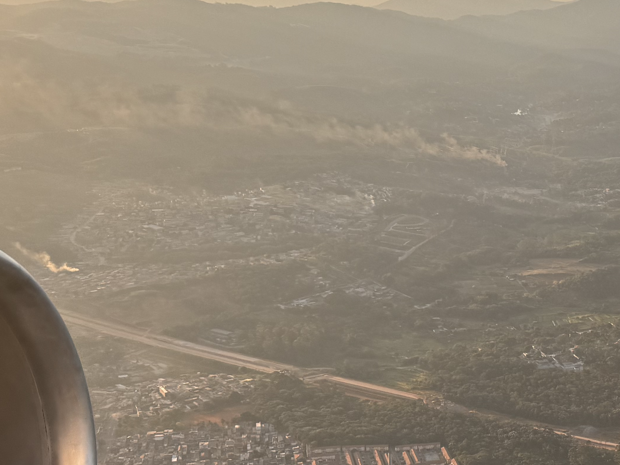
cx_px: 621
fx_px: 1164
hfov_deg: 28.0
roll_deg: -6.5
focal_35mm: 65
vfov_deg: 22.3
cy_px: 373
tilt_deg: -19.7
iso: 80
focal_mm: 6.76
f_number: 1.78
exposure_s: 1/812
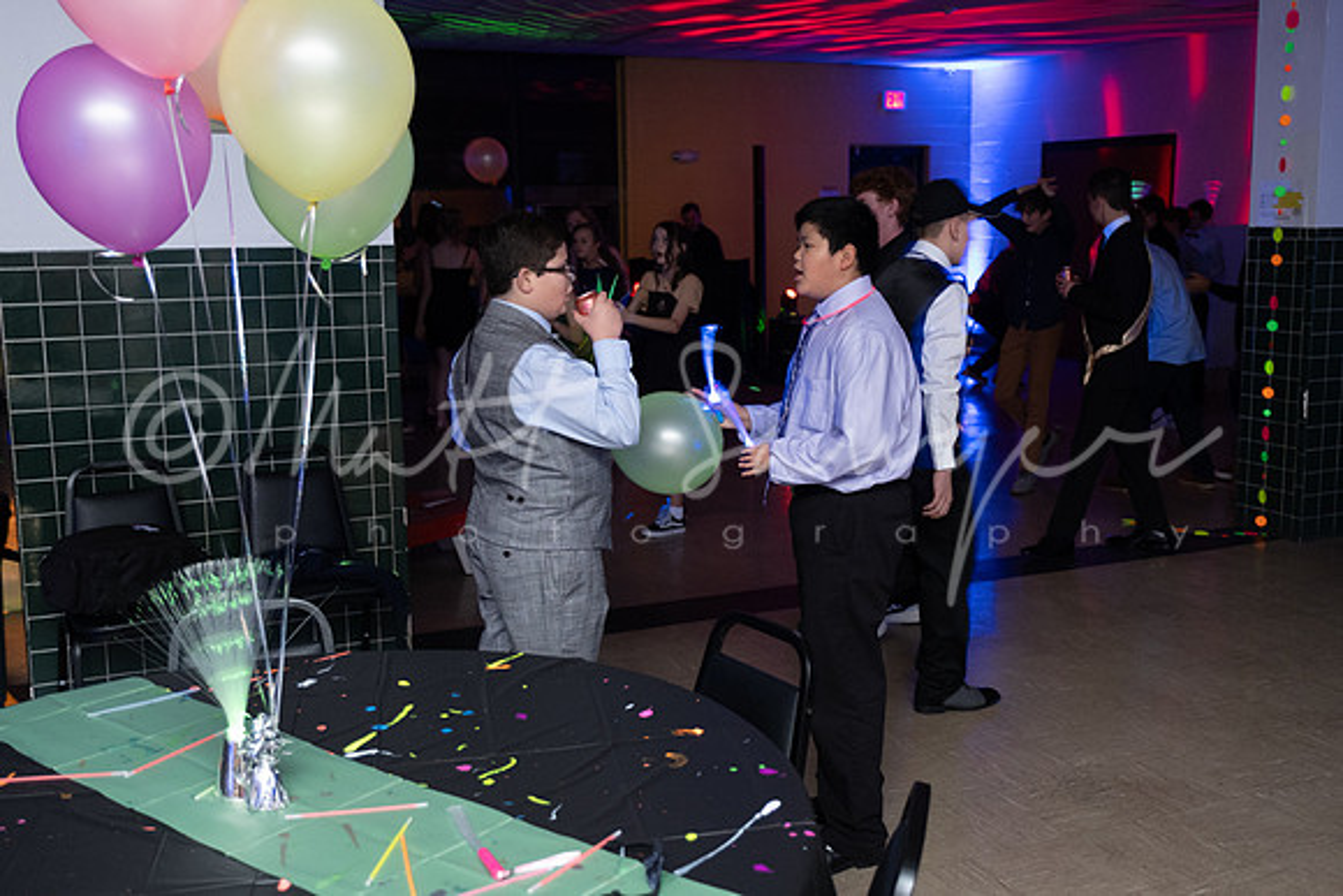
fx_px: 1306
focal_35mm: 35
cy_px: 448
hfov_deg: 54.4
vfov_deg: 37.9
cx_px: 672
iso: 1600
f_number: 2.8
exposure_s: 1/30
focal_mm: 23.4
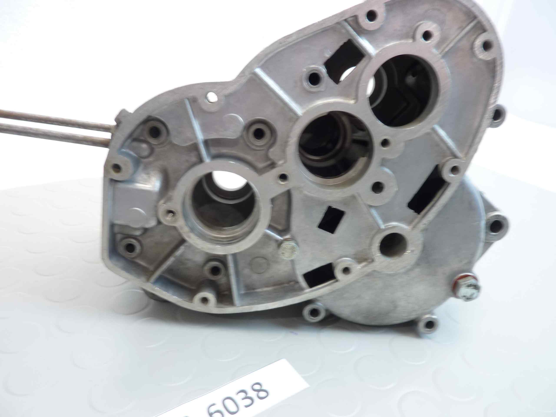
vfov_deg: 54.9
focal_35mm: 25
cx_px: 278
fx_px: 402
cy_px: 208
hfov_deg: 69.4
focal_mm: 4.1
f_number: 3.3
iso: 80
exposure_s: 1/8
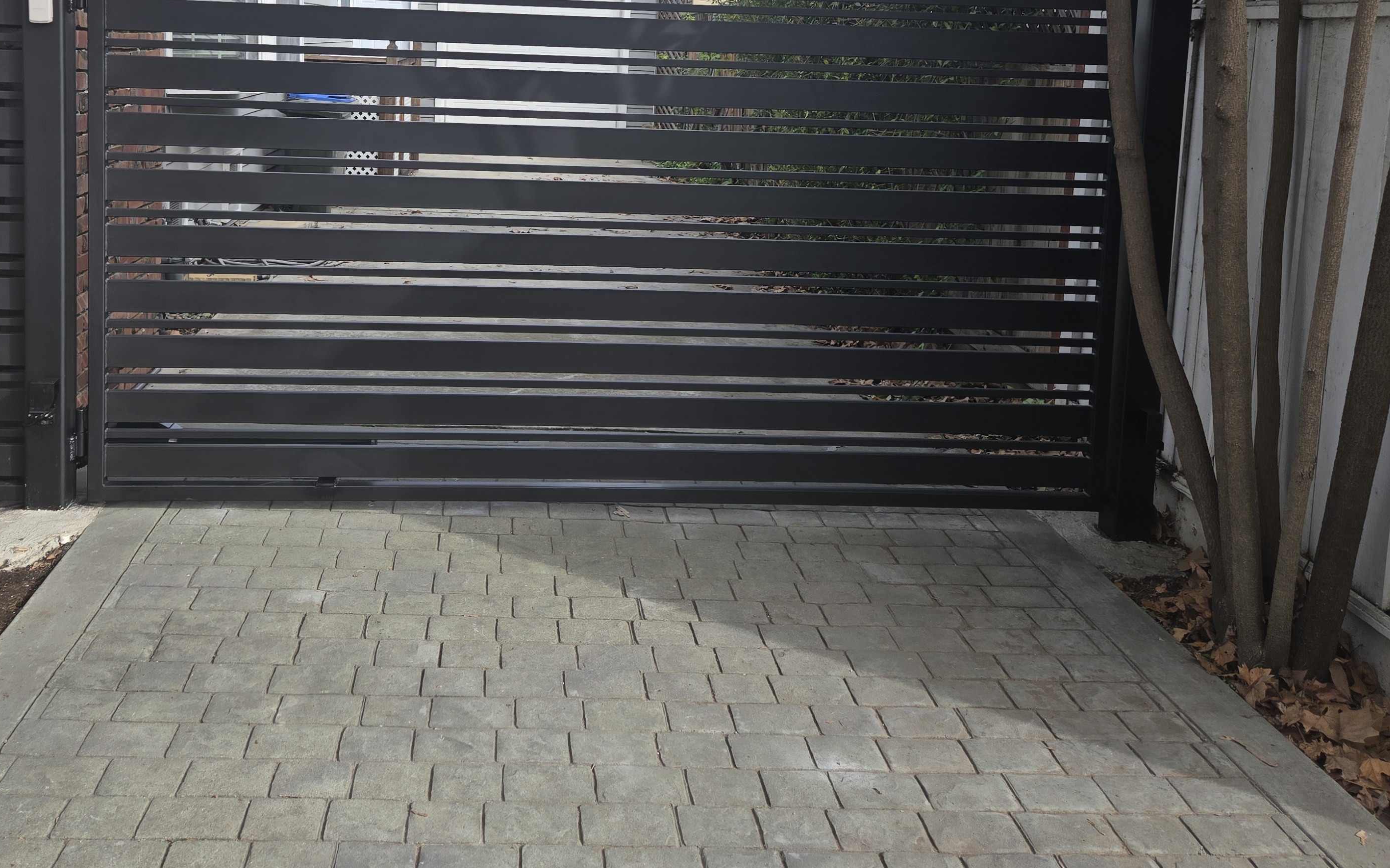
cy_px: 166
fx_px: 1326
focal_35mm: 35
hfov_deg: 55.1
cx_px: 585
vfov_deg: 35.1
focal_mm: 5.4
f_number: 1.8
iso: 25
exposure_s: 1/880
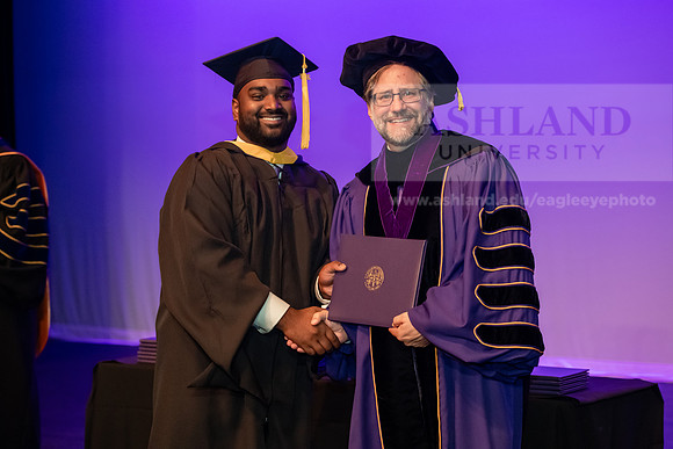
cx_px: 336
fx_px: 1589
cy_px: 224
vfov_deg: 16.1
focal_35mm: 85
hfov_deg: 23.9
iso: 3200
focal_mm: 85
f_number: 4
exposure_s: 1/200
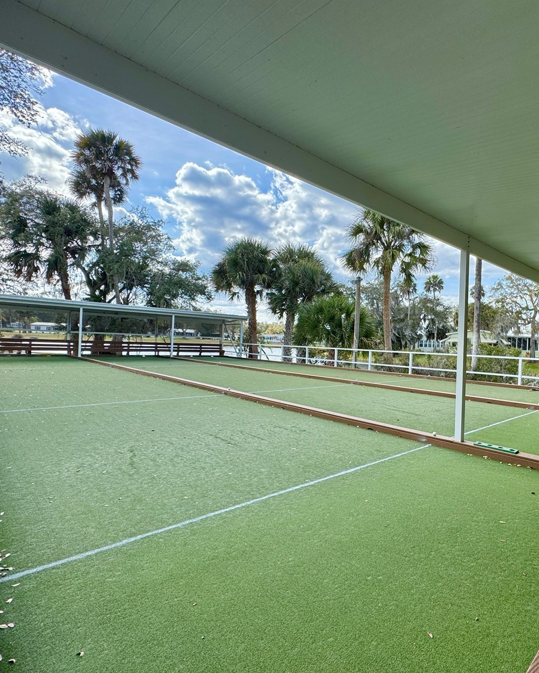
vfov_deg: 83.3
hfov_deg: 67.7
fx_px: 379
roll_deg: -1.6
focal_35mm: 19
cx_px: 382
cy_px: 344
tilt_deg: +0.3
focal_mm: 2.22
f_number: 2.2
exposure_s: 1/707
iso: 50
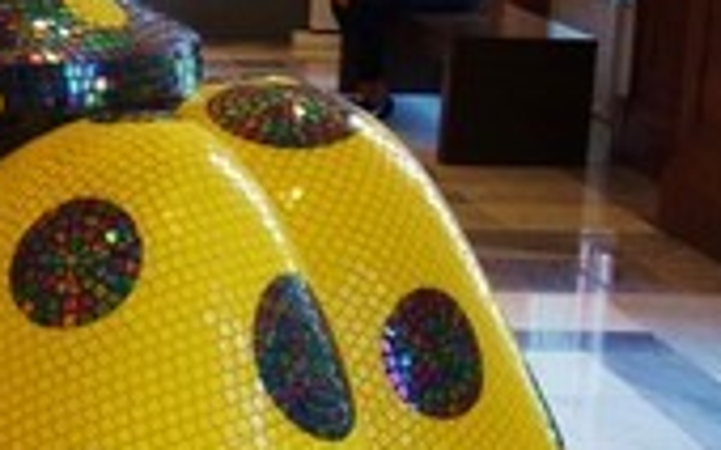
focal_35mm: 126
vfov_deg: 10.4
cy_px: 361
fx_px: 2474
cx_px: -216
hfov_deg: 15.8
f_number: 4
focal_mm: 13
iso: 800
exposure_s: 1/50
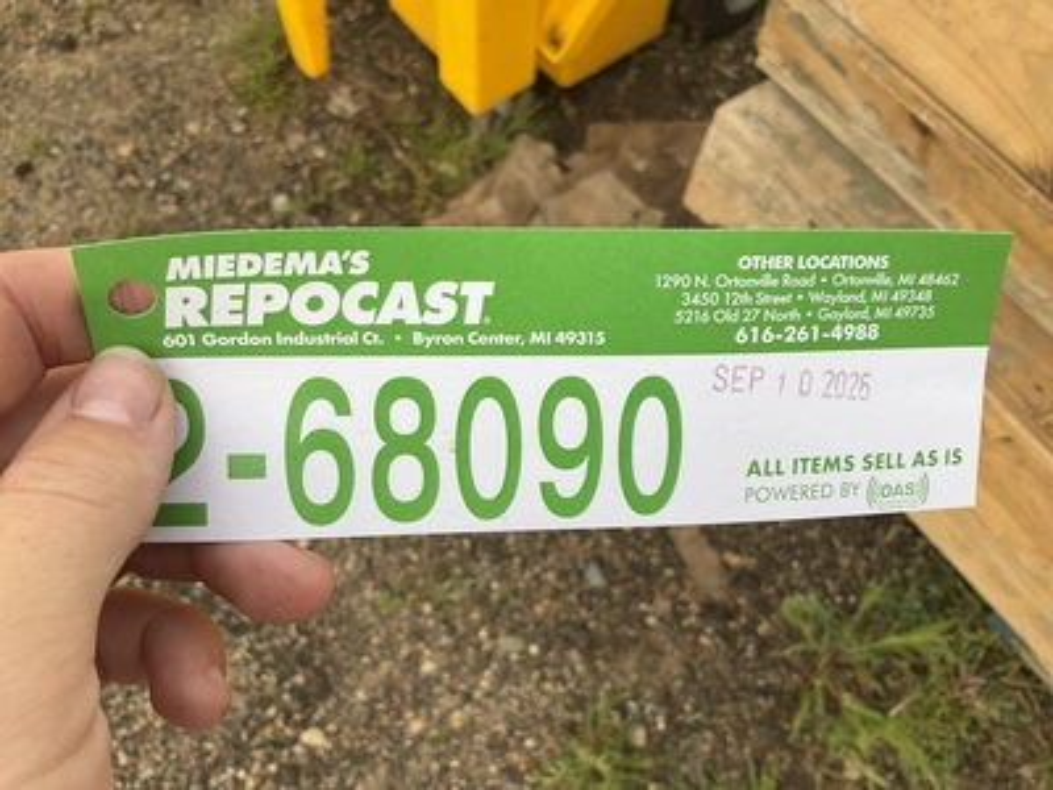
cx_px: 526
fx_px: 882
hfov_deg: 61.7
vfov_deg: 48.2
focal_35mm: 29
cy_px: 395
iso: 20
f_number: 1.8
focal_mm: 3
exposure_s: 1/122
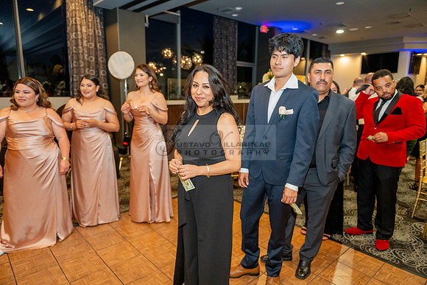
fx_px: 285
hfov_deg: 73.7
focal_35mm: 24
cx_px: 214
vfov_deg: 53.2
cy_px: 142
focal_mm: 24
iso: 2500
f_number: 2.8
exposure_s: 1/200
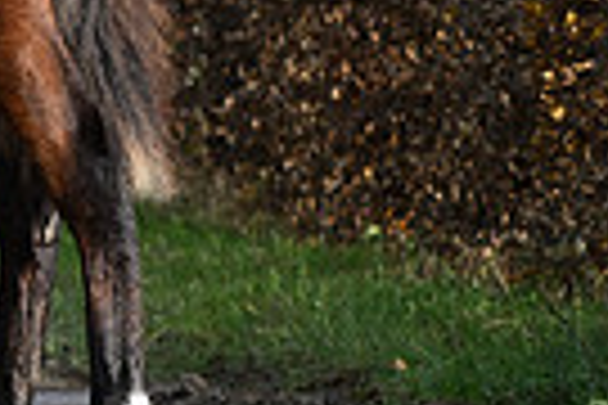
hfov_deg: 3.9
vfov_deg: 2.6
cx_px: -635
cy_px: -151
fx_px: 8883
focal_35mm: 526
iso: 220
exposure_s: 1/1000
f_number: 4.5
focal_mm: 122
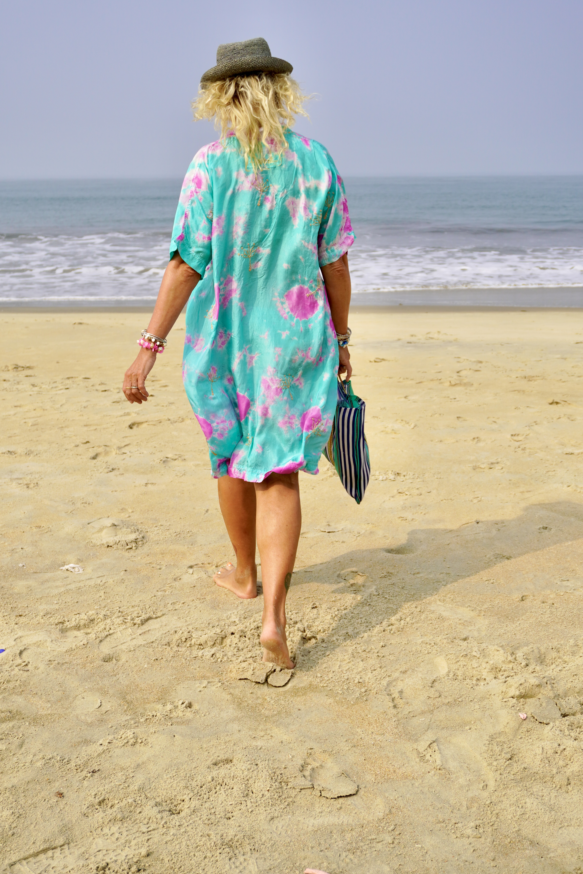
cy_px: 423
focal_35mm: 47
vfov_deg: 41.9
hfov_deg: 28.6
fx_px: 1142
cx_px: 299
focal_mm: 30
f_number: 5
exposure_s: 1/1000
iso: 100
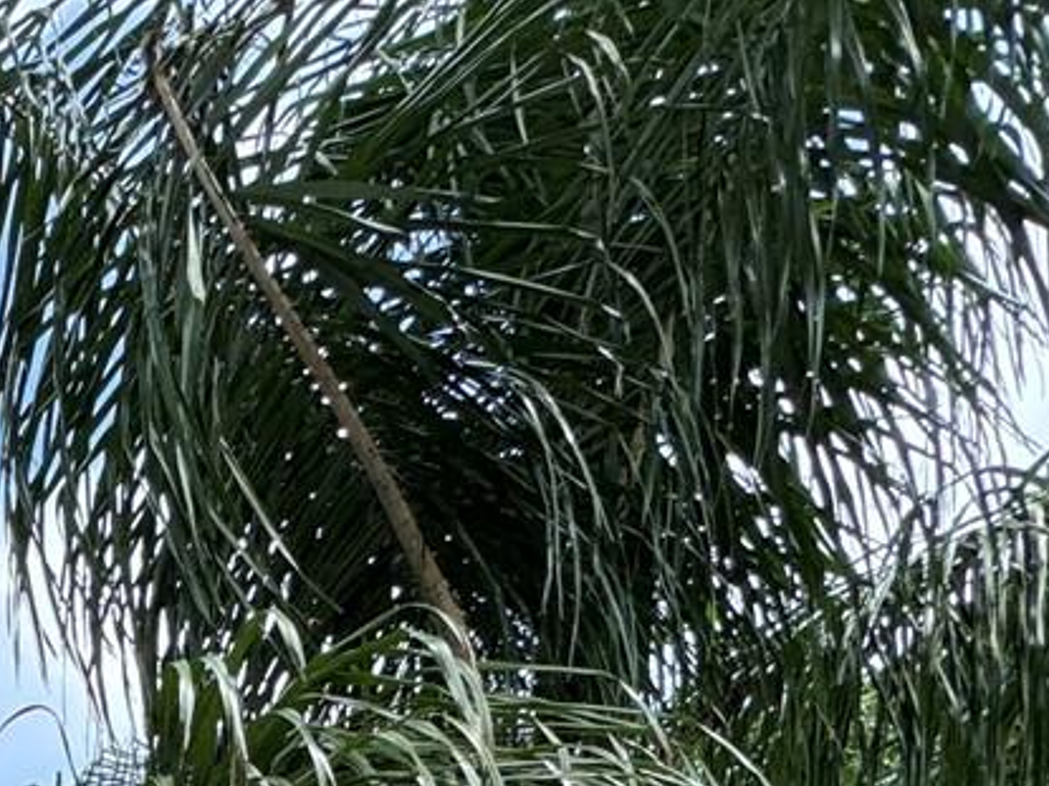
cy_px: 1473
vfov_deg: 19.2
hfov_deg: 24.7
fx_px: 1636
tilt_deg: -7.3
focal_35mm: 54
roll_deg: +0.0
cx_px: -632
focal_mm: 2.22
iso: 50
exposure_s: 1/693
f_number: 2.2
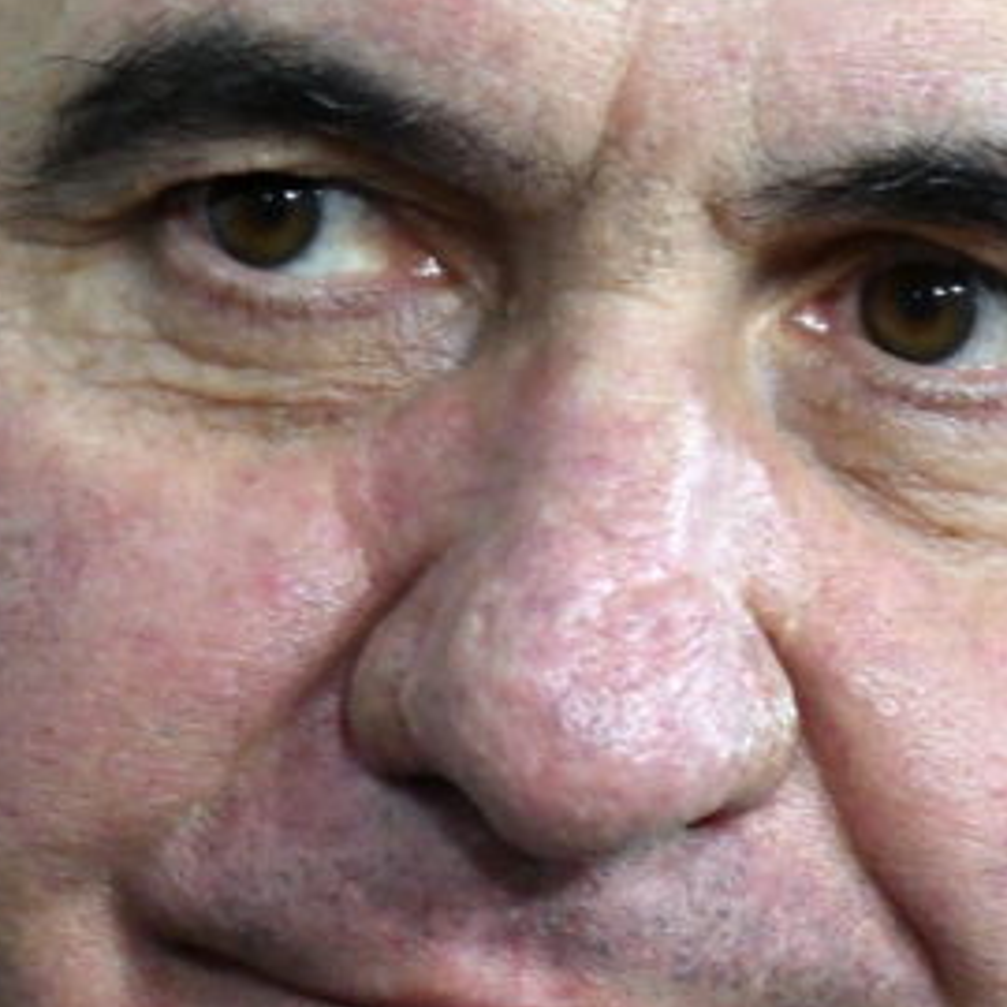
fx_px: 65199
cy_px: 259
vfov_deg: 0.9
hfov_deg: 0.9
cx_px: 761
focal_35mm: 1981
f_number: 2.8
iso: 3200
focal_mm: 300
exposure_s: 1/800
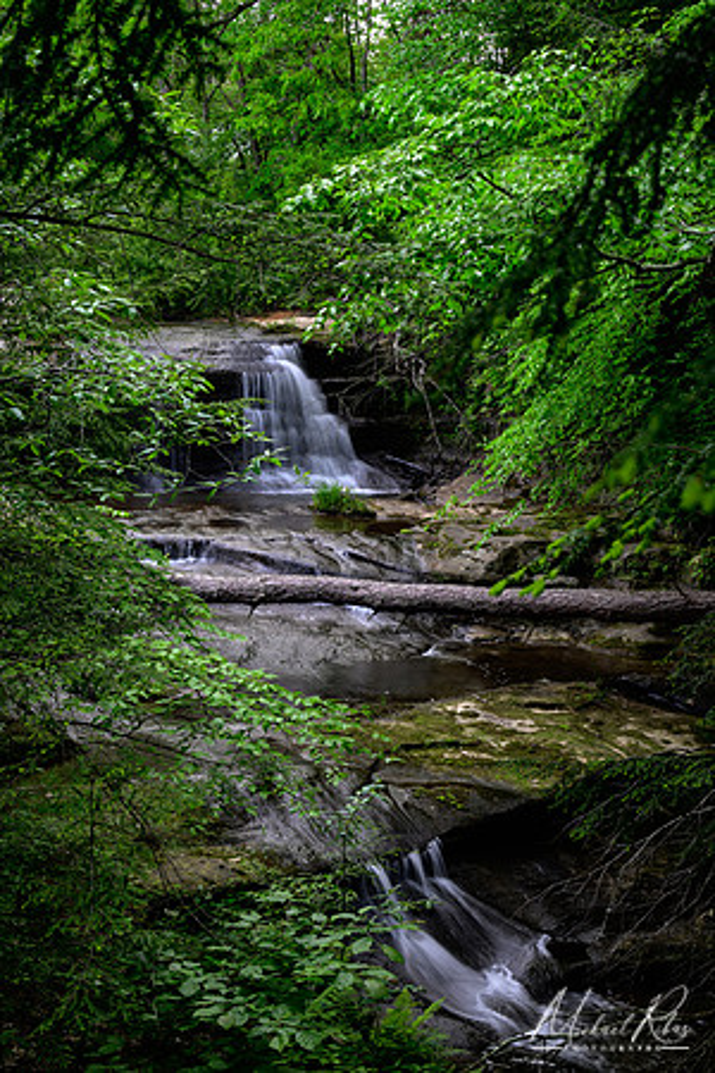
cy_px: 536
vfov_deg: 27.0
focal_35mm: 75
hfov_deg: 18.2
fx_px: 2234
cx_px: 358
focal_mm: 50
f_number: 13
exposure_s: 1/3
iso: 100
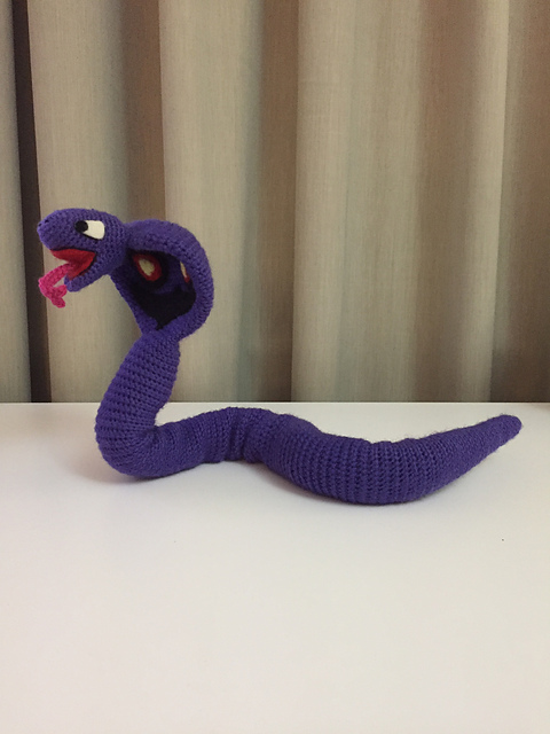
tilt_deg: -10.1
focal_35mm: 29
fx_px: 614
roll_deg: +0.3
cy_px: 367
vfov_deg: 61.7
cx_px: 275
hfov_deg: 48.2
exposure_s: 1/17
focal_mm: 4.15
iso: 320
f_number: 2.2
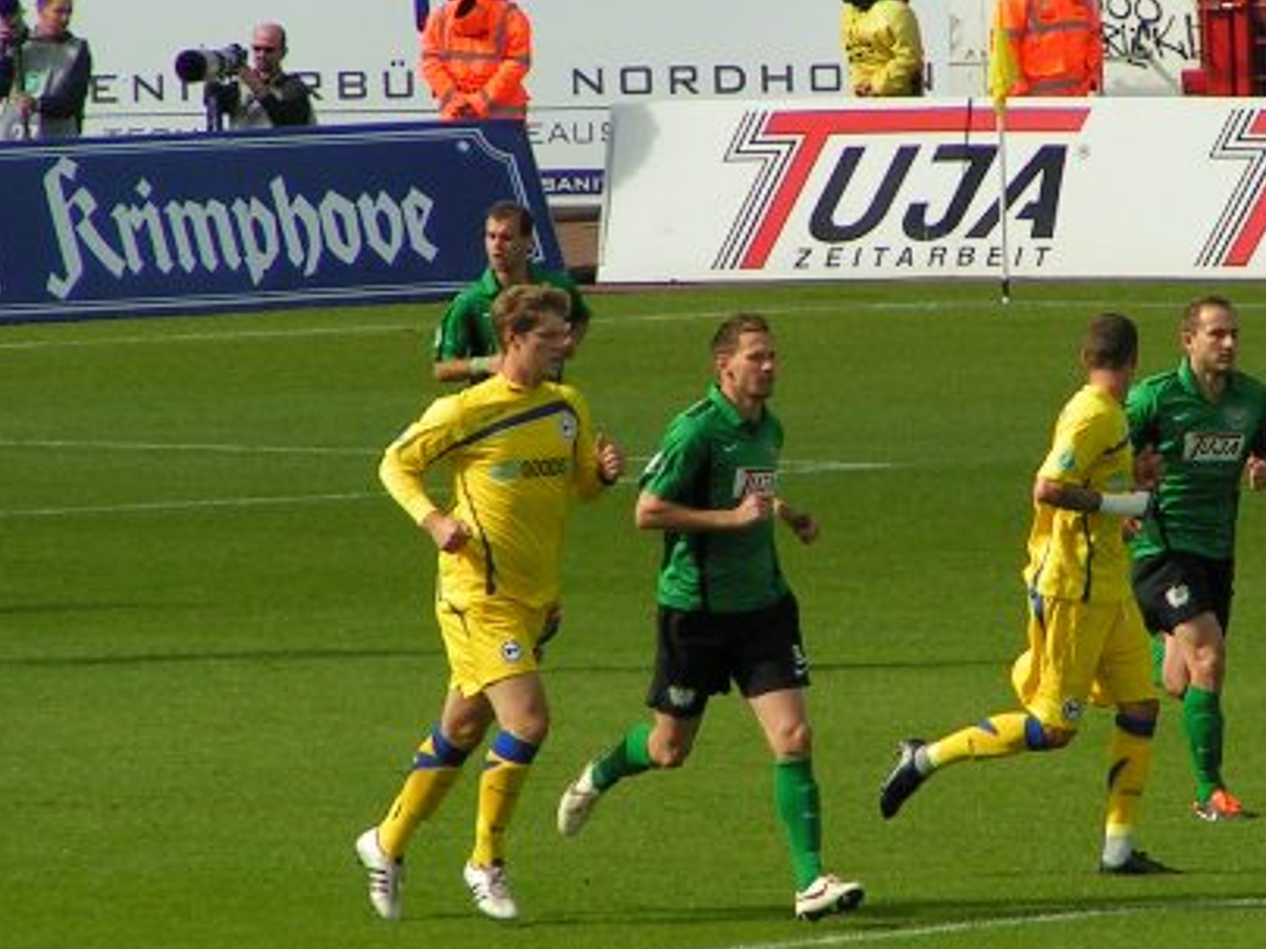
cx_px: 890
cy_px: 407
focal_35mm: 703
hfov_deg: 2.8
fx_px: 25711
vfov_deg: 2.1
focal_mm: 54.2
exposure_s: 1/640
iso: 50
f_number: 4.5
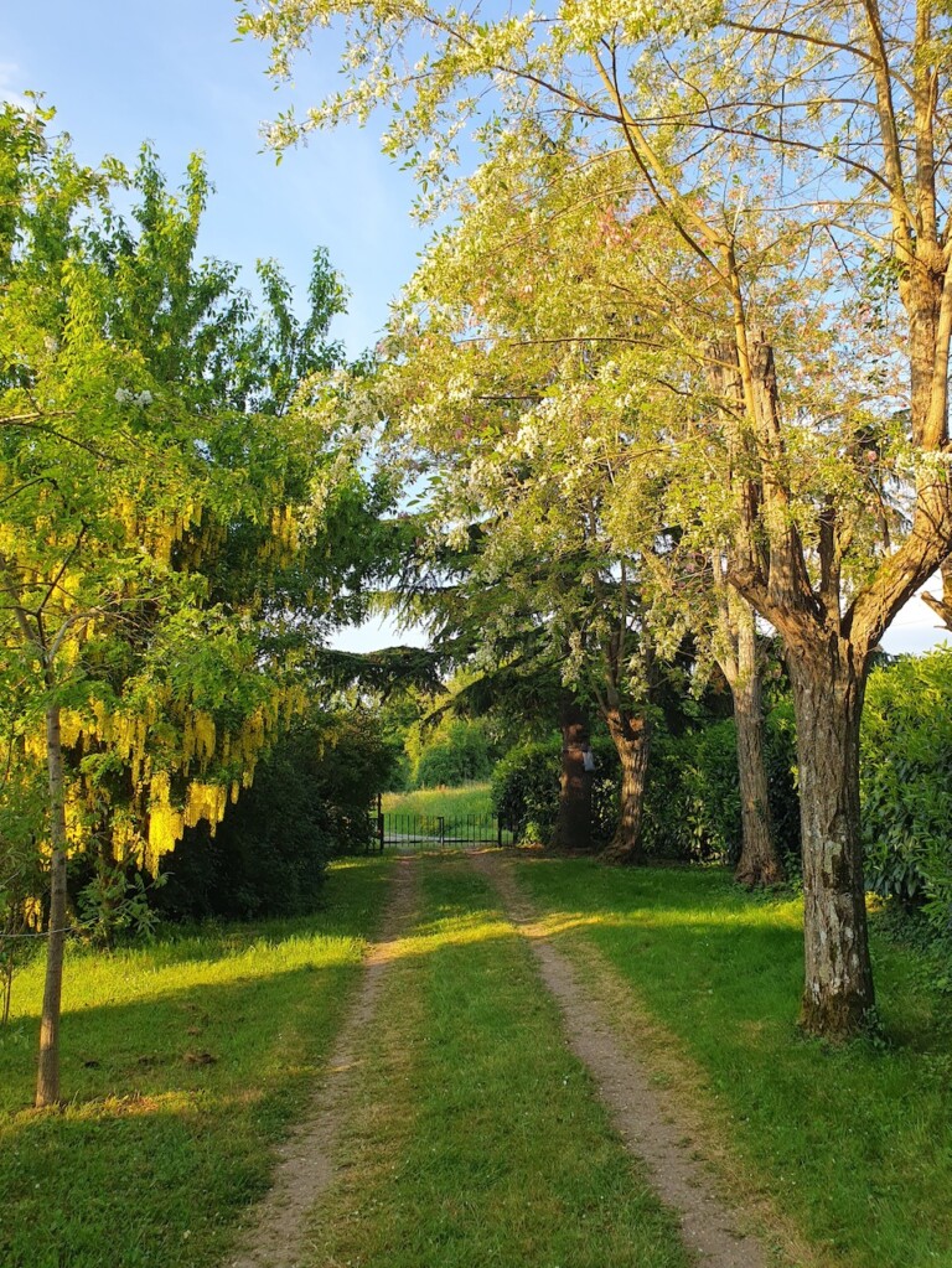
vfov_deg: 67.3
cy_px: 634
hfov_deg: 53.1
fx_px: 953
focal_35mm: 26
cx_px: 476
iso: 50
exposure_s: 1/417
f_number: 2.4
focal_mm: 4.32
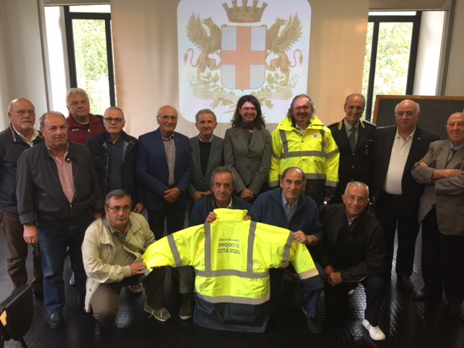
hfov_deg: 61.7
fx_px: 389
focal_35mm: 29
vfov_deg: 48.2
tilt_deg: -14.5
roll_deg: -0.2
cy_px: 174
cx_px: 232
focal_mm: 4.15
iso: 50
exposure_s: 1/17
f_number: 2.2
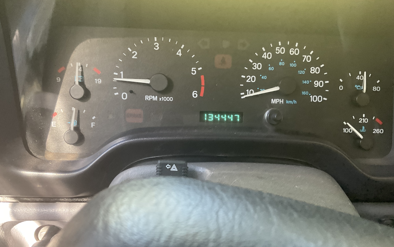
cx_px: 197
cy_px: 135
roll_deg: -2.0
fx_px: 333
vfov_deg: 40.6
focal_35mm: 31
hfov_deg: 61.2
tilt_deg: -24.5
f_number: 1.8
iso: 250
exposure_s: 1/60
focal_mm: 3
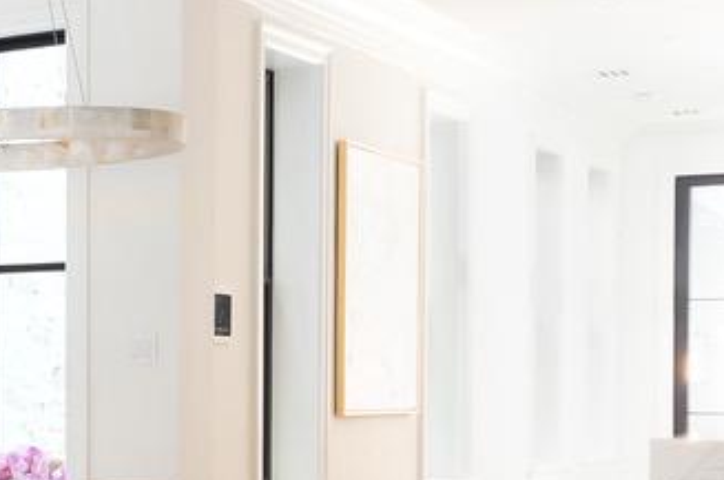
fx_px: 1888
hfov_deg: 15.8
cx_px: -824
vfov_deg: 14.5
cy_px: 334
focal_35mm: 94
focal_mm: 15
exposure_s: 1/40
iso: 400
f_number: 16
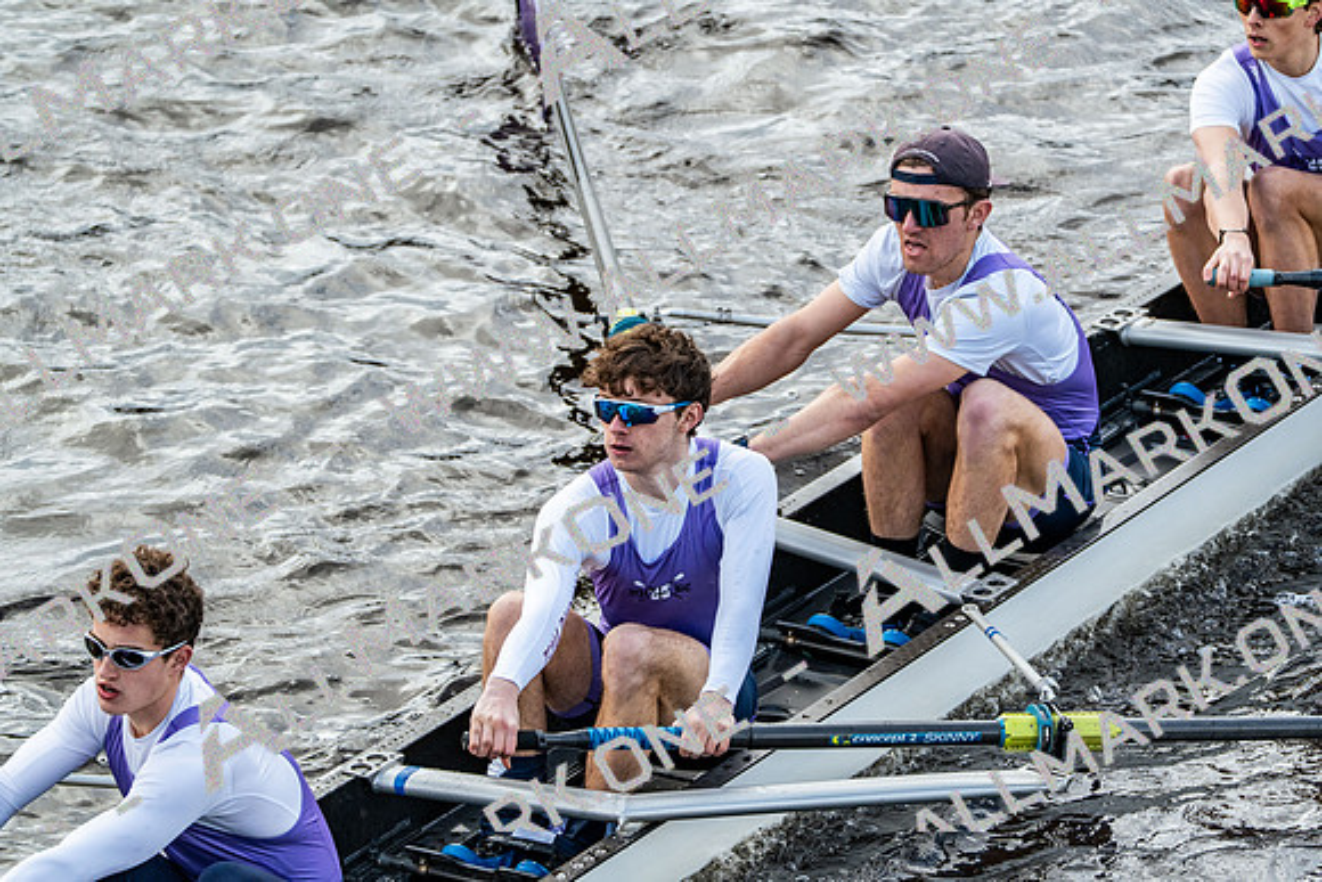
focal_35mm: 470
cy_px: 441
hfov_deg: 4.4
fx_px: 17263
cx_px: 661
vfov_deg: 2.9
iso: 1250
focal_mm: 470
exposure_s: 1/1250
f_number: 6.3
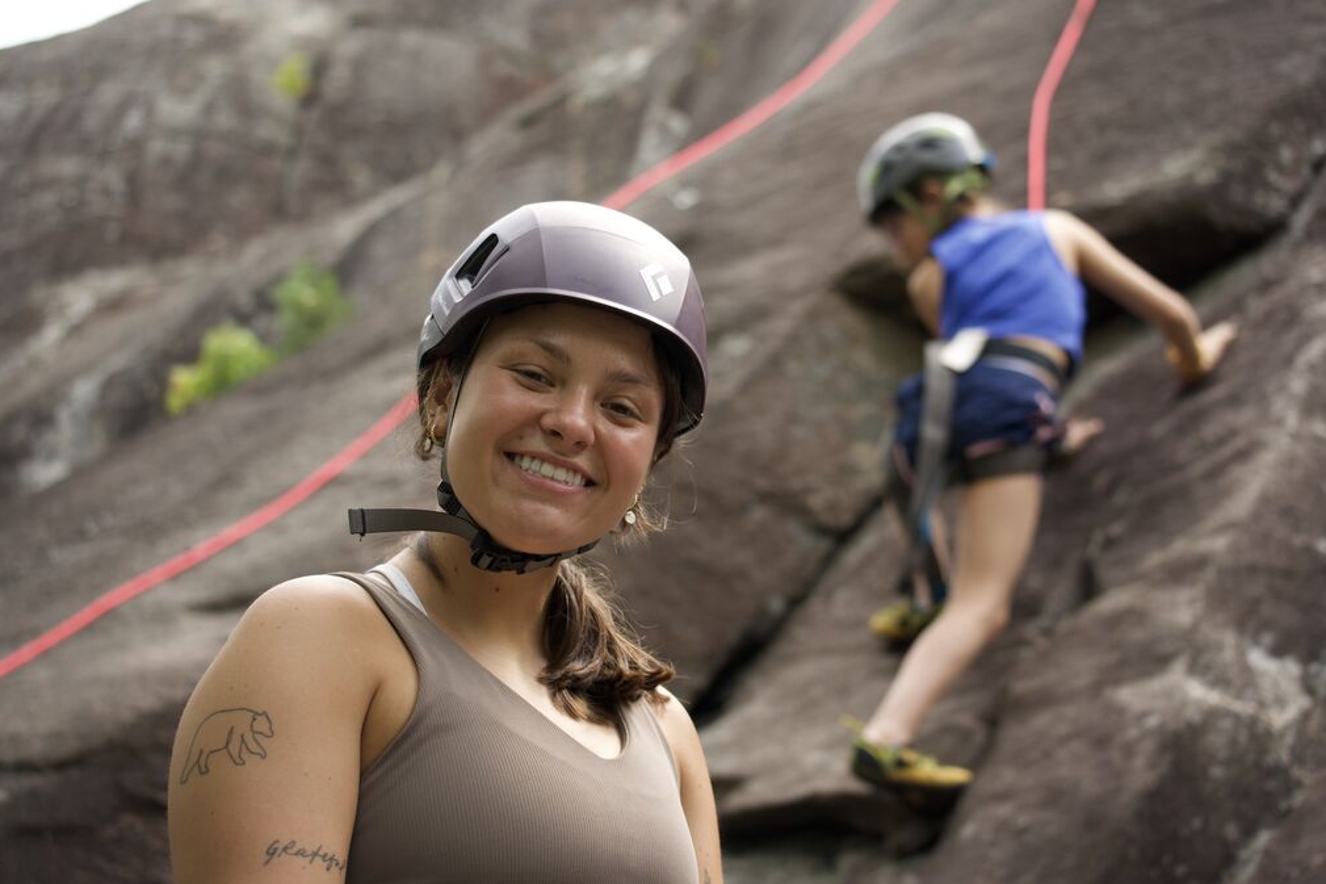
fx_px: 2615
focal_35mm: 71
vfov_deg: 19.2
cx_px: 667
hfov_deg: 28.5
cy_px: 438
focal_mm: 70
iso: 125
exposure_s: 1/160
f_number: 4.5
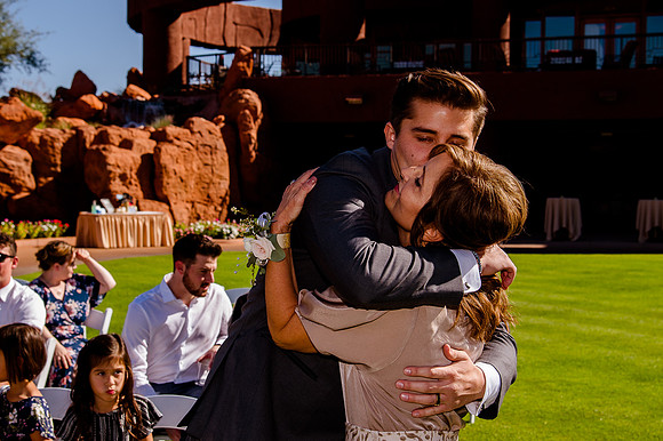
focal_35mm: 66
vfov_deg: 20.7
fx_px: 1210
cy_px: 185
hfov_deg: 30.6
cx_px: 291
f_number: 7.1
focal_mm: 46
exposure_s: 1/320
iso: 125
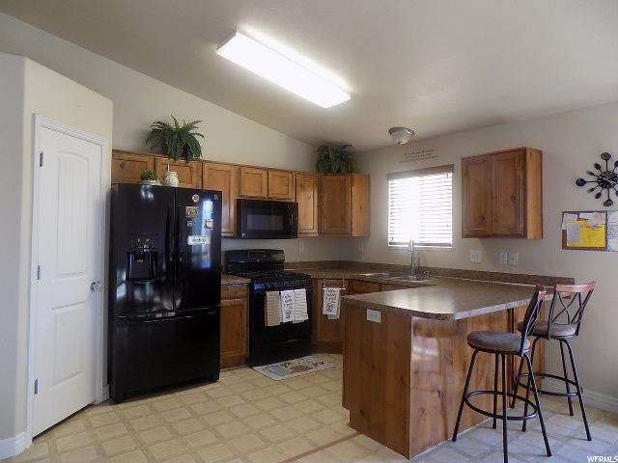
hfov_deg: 73.9
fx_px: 411
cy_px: 232
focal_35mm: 23
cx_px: 309
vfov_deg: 58.9
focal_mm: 4
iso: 125
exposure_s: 1/30
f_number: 3.1
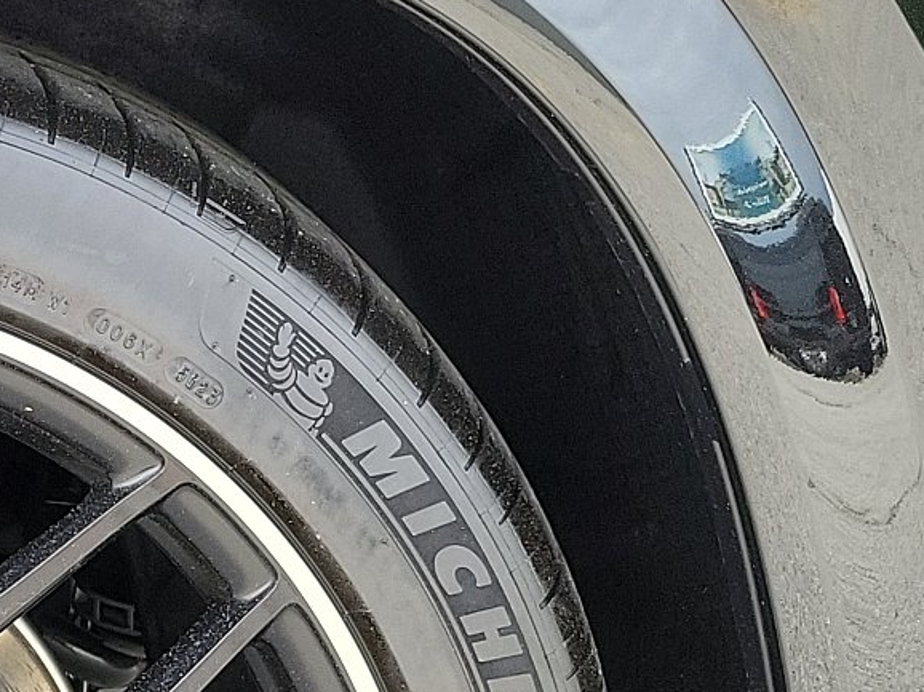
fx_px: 1921
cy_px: 842
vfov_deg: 19.2
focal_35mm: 72
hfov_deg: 24.1
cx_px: -240
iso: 50
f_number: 1.8
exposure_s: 1/208
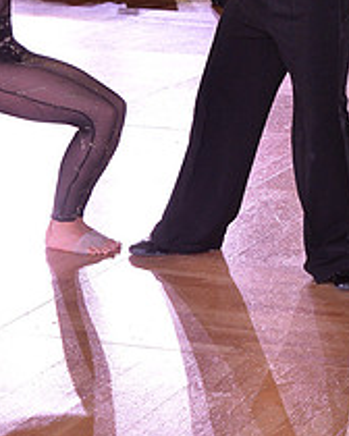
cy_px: -73
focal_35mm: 181
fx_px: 2337
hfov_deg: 8.5
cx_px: 163
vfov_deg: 10.5
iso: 2000
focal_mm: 70
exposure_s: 1/250
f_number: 7.1
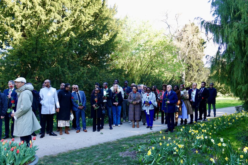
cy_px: 82
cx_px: 124
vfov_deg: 45.0
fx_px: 200
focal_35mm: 29
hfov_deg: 63.7
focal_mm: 10.8
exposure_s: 1/125
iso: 100
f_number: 2.8
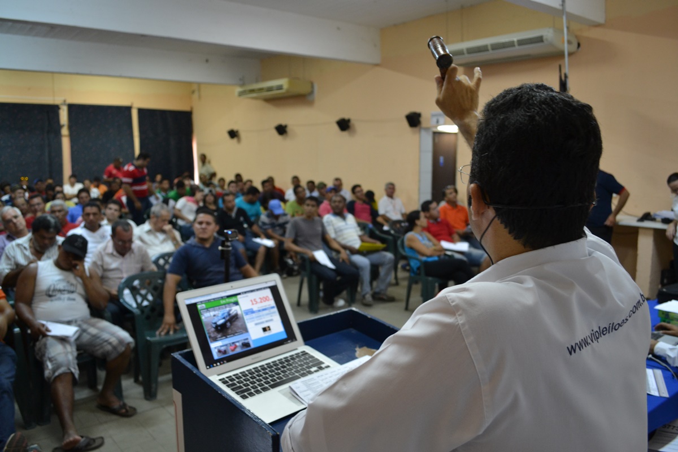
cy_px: 226
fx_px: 565
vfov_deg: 43.6
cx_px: 339
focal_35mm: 30
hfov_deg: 61.9
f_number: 3.8
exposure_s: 1/15
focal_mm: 20
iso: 640
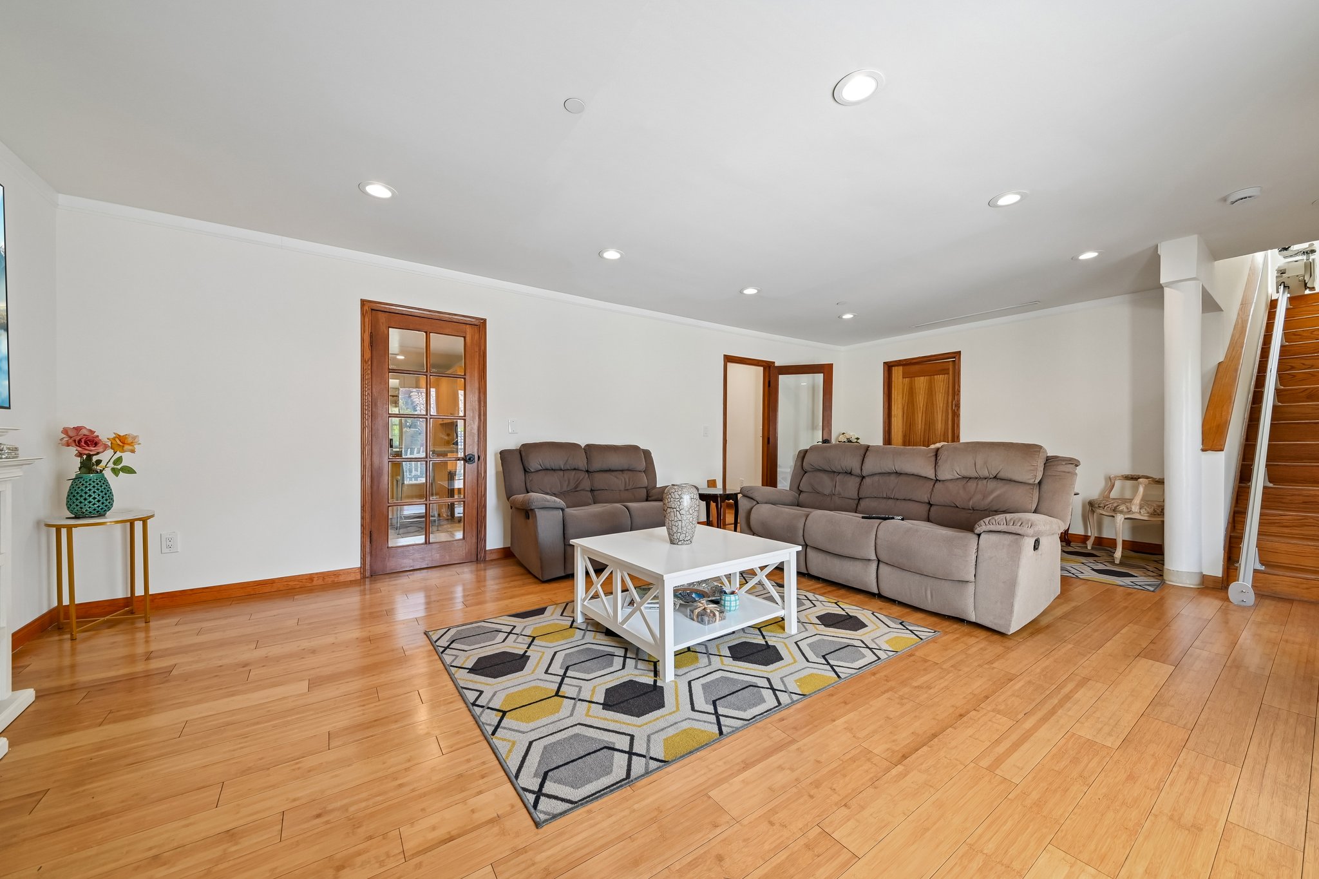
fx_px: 476
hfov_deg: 108.3
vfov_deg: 85.4
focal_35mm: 13
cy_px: 440
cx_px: 660
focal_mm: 13
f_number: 8
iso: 250
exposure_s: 1/5
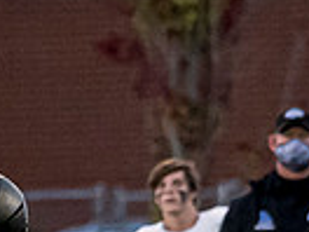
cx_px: -65
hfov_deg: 1.0
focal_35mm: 2045
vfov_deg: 0.7
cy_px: 387
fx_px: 18255
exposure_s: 1/1000
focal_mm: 150
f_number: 2.8
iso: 3200
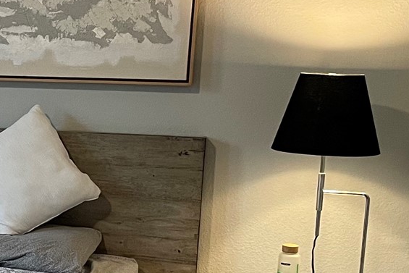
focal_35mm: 98
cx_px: -139
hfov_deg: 19.1
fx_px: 1114
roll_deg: -0.8
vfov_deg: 13.8
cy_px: 246
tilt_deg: -10.0
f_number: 1.6
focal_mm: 4.2
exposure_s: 1/60
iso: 160
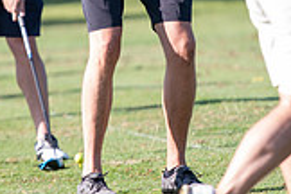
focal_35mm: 662
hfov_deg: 3.1
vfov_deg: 2.1
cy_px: -46
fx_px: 5351
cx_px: 124
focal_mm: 185
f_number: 3.2
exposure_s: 1/400
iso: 80
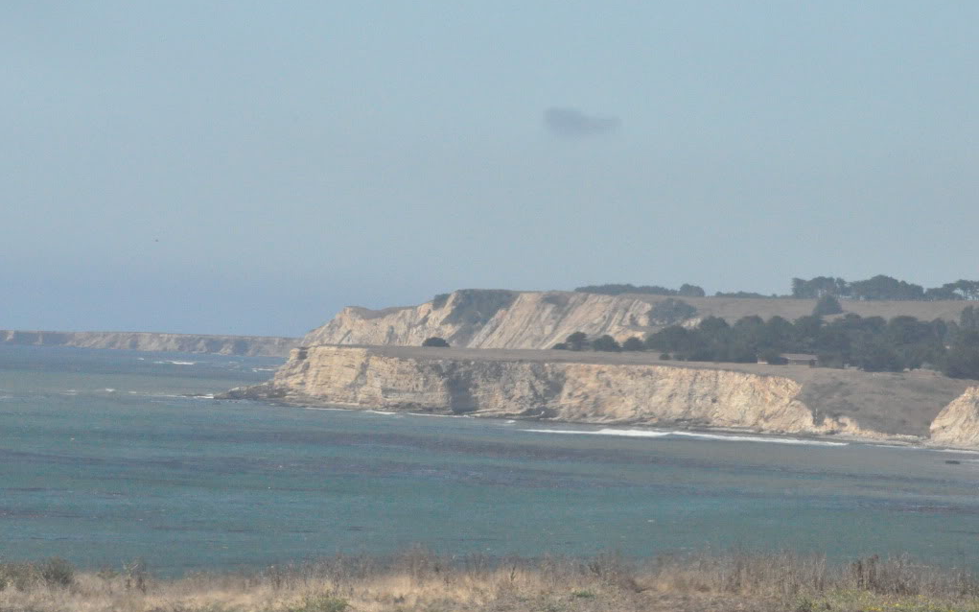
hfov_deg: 7.0
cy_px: 315
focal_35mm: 299
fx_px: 7964
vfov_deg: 4.4
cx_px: 489
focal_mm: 195
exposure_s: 1/1250
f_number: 22
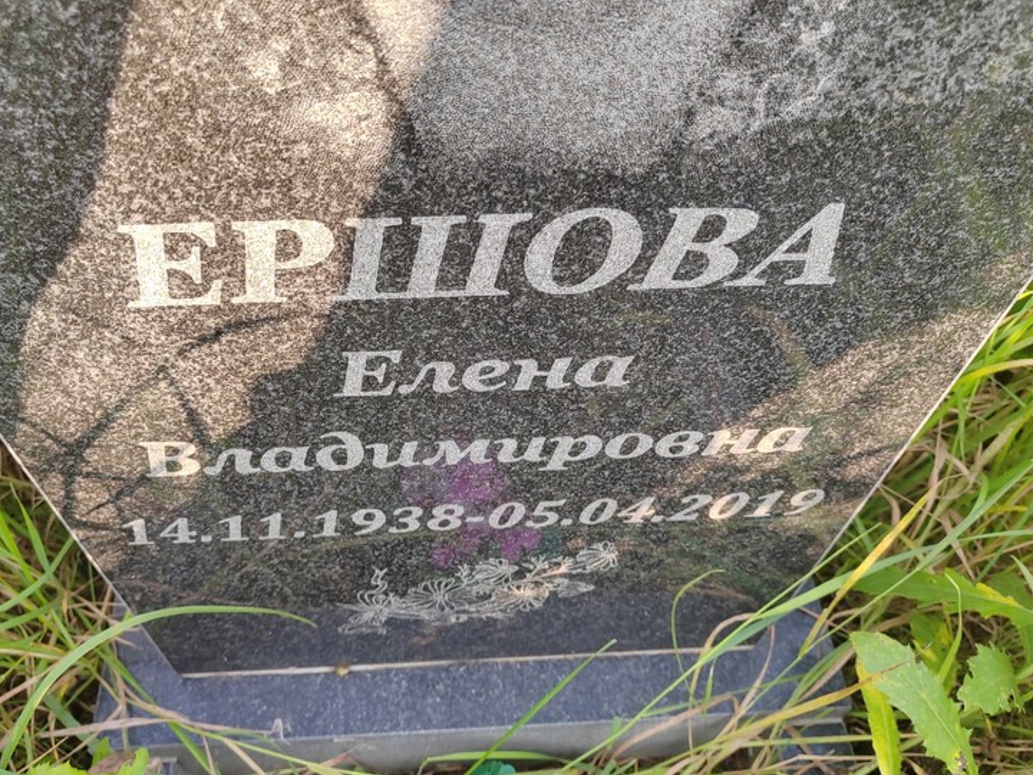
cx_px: 461
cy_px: 396
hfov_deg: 59.8
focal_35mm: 30
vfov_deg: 46.8
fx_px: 895
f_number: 1.9
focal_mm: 5.52
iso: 100
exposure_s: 1/150
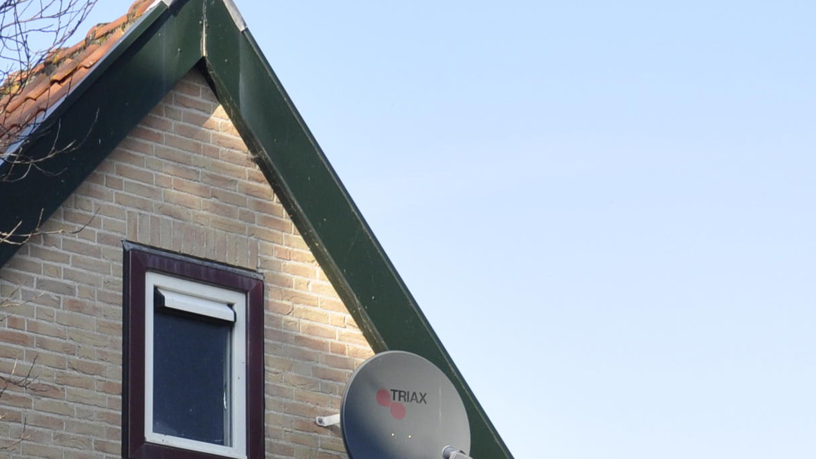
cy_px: 654
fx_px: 2675
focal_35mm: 124
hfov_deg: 17.2
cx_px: 177
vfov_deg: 9.6
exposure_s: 1/125
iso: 250
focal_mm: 25
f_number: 5.6
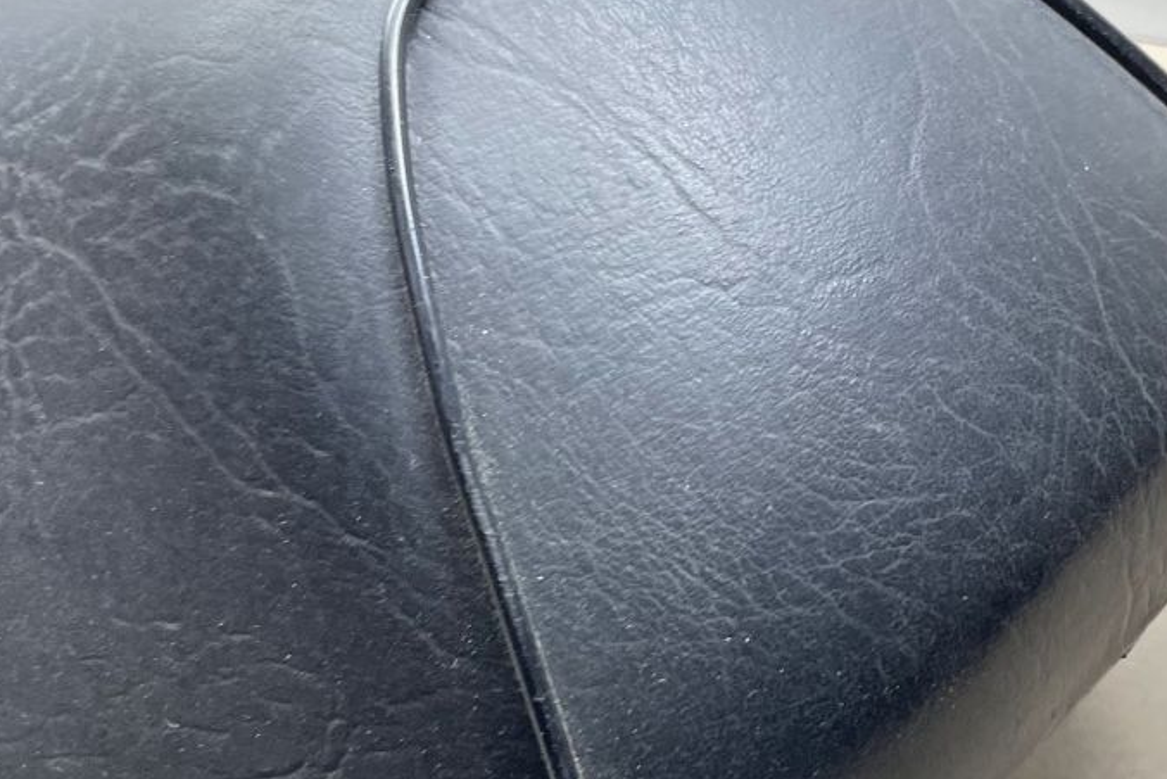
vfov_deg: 21.2
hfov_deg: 30.9
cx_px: 858
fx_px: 2075
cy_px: 311
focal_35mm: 64
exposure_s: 1/50
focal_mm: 4.2
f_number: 1.6
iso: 100
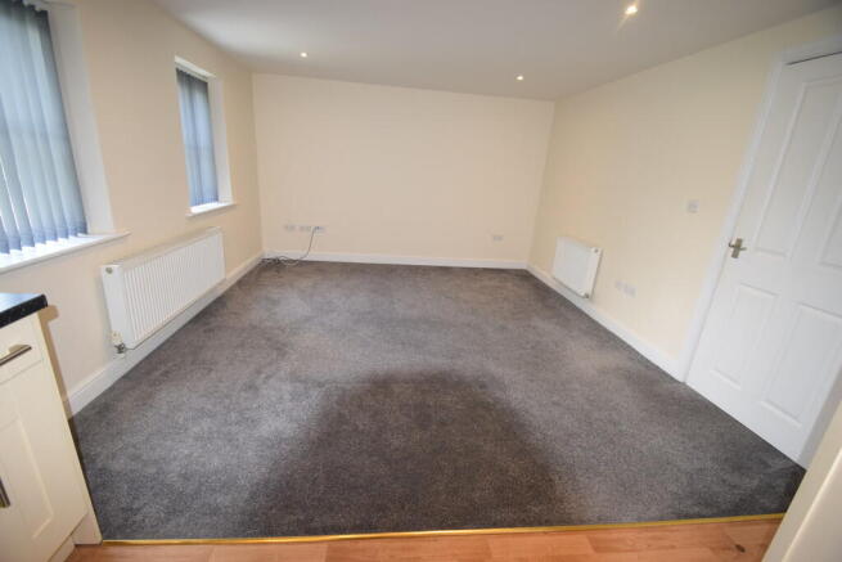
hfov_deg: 100.4
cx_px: 421
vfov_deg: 77.4
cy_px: 281
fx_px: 351
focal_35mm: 15
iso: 800
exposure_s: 1/60
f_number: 4
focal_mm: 10
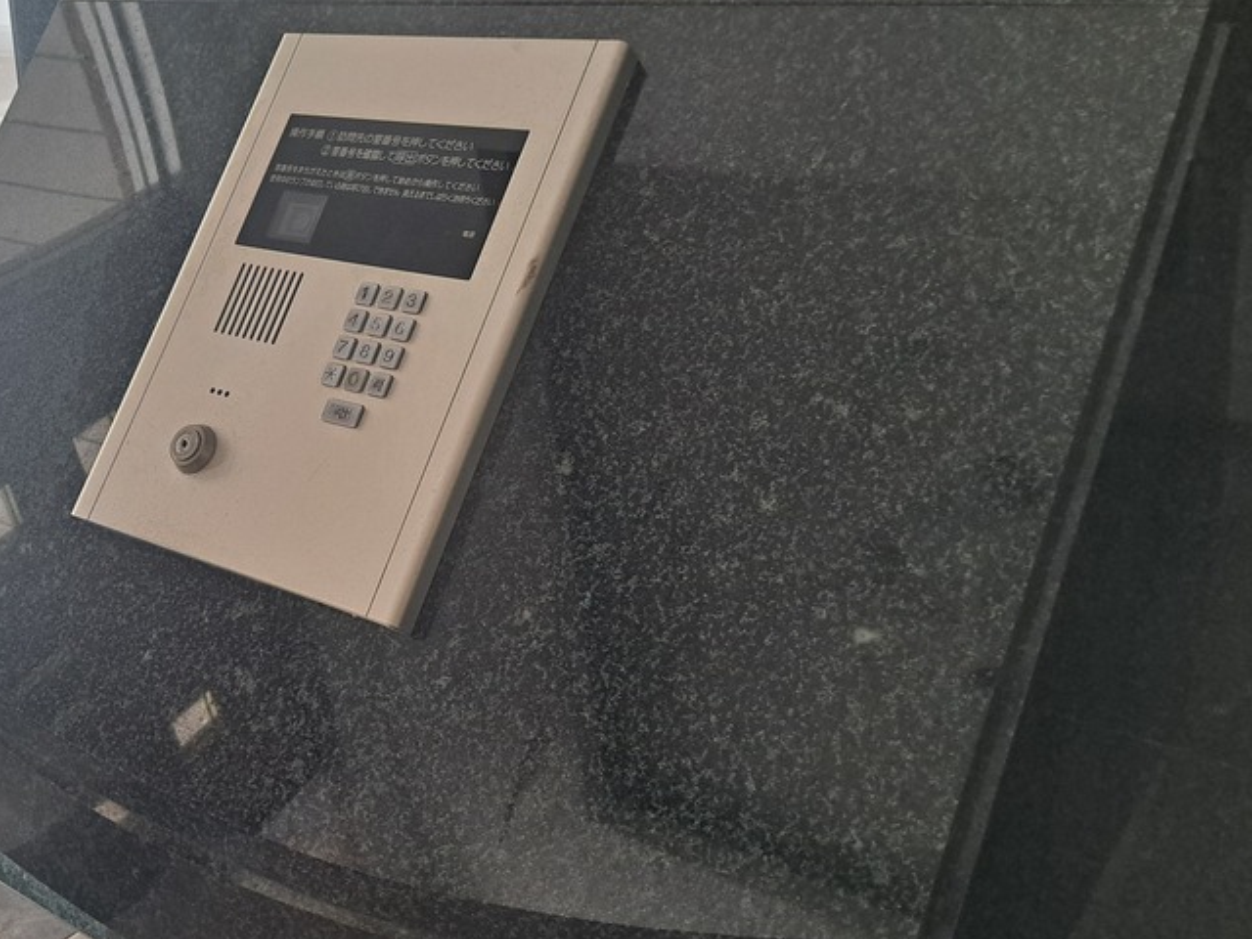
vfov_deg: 39.7
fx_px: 1302
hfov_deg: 50.2
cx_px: 395
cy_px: 466
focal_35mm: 36
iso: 160
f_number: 1.8
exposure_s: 1/50
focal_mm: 5.23
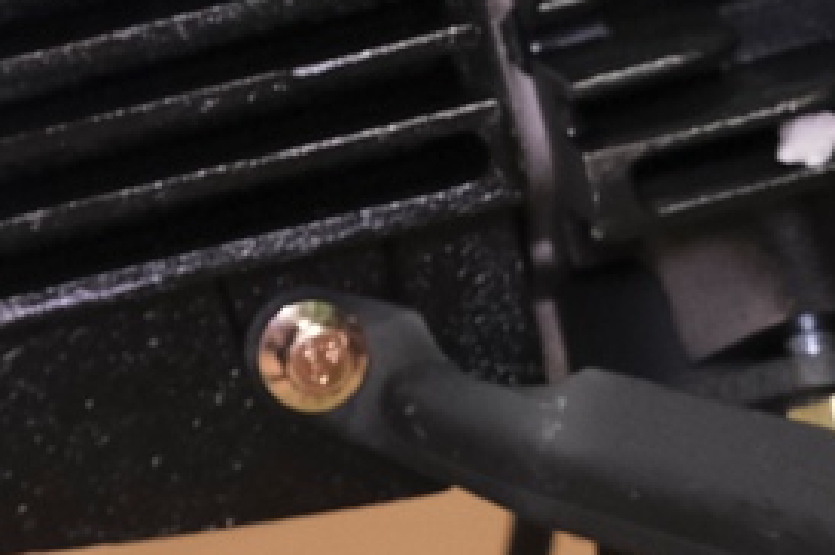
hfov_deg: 10.1
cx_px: -634
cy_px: 47
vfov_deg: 7.1
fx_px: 4471
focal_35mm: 193
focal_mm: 22.3
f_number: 4
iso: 1600
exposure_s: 1/125
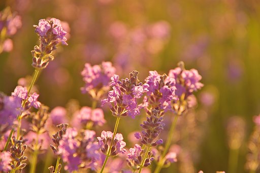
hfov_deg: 10.2
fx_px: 1461
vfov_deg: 6.8
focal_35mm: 202
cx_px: 130
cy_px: 86
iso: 100
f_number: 6.3
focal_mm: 135
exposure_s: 1/20
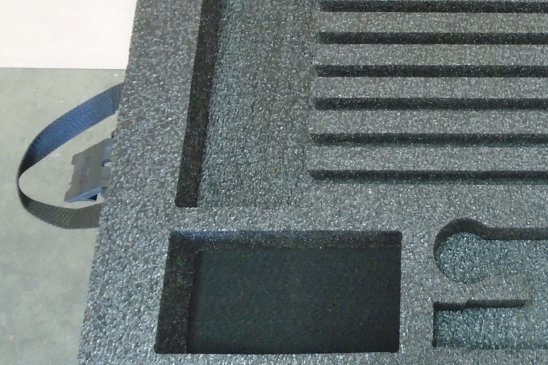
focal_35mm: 48
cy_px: 125
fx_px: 731
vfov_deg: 27.9
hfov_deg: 38.9
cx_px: 467
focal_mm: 4.6
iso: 400
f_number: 3.2
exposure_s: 1/15
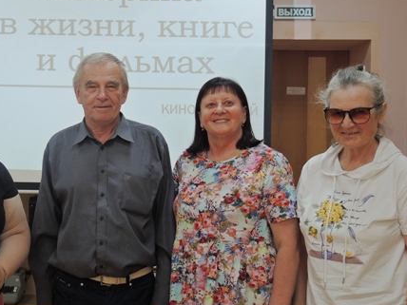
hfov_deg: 26.8
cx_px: 72
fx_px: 835
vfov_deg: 20.7
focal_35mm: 71
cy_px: 126
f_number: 2.2
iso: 80
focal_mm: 8.2
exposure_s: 1/50
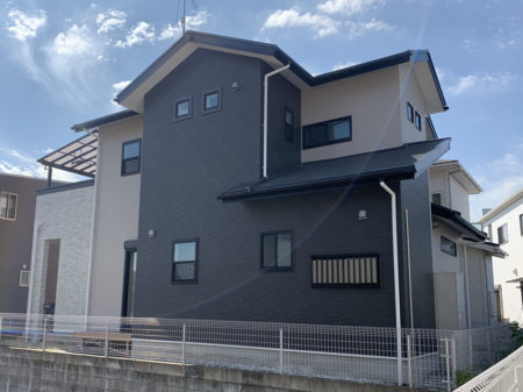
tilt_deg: +9.4
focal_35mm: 26
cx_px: 262
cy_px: 196
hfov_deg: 67.3
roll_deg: -1.6
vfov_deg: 53.0
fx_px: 393
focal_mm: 4.25
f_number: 1.8
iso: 25
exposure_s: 1/2421
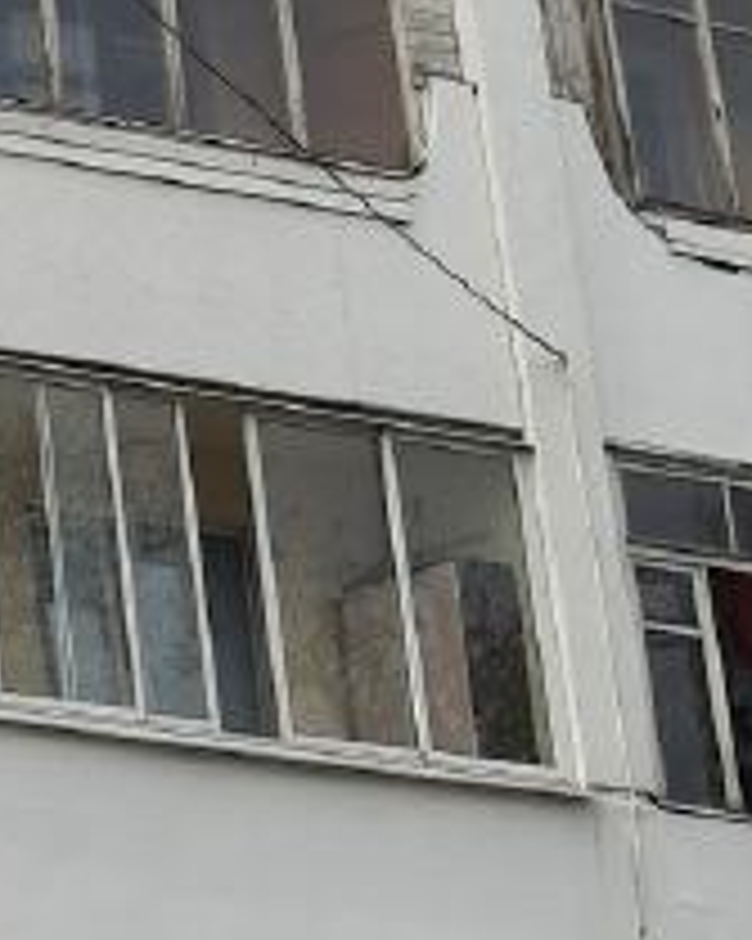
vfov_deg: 12.9
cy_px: -184
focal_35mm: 146
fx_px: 4065
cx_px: -1173
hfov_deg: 9.2
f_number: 1.8
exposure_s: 1/939
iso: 40
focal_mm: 5.23
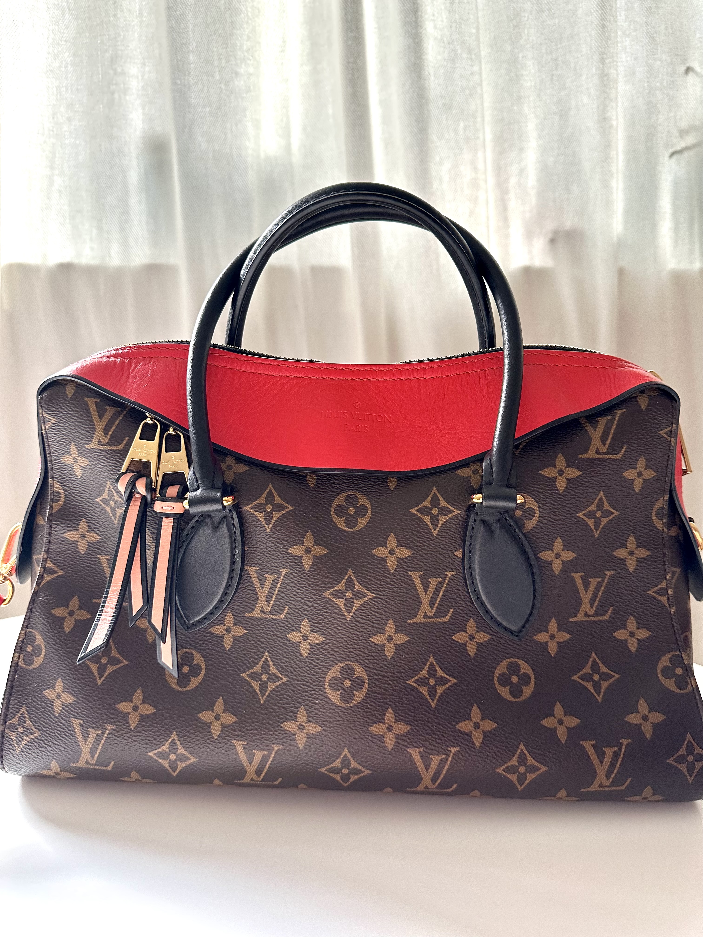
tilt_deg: -10.6
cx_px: 352
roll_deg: +0.5
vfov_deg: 71.6
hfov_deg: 56.8
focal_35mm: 24
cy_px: 468
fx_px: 650
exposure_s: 1/99
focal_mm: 6.86
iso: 250
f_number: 1.78
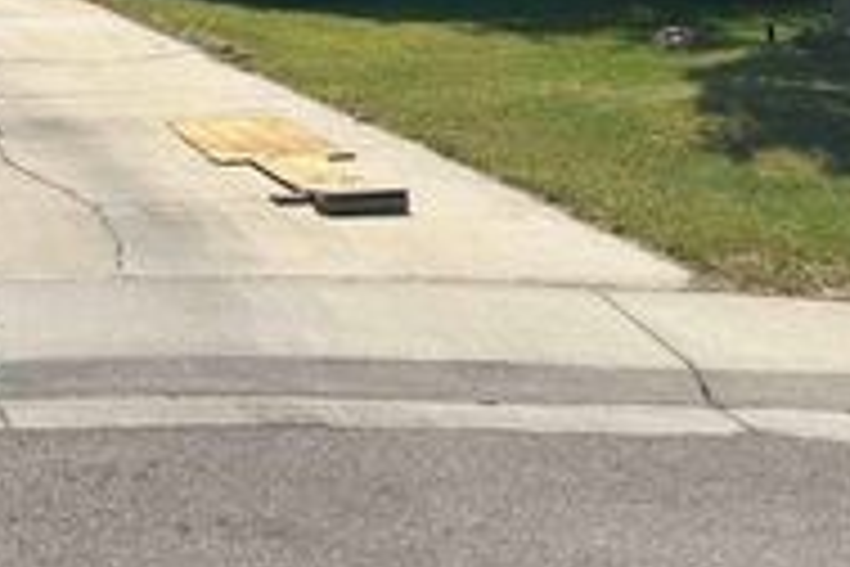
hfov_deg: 29.3
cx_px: 85
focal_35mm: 66
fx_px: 1558
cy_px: -119
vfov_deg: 19.4
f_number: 1.78
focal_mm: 6.86
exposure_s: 1/5000
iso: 80
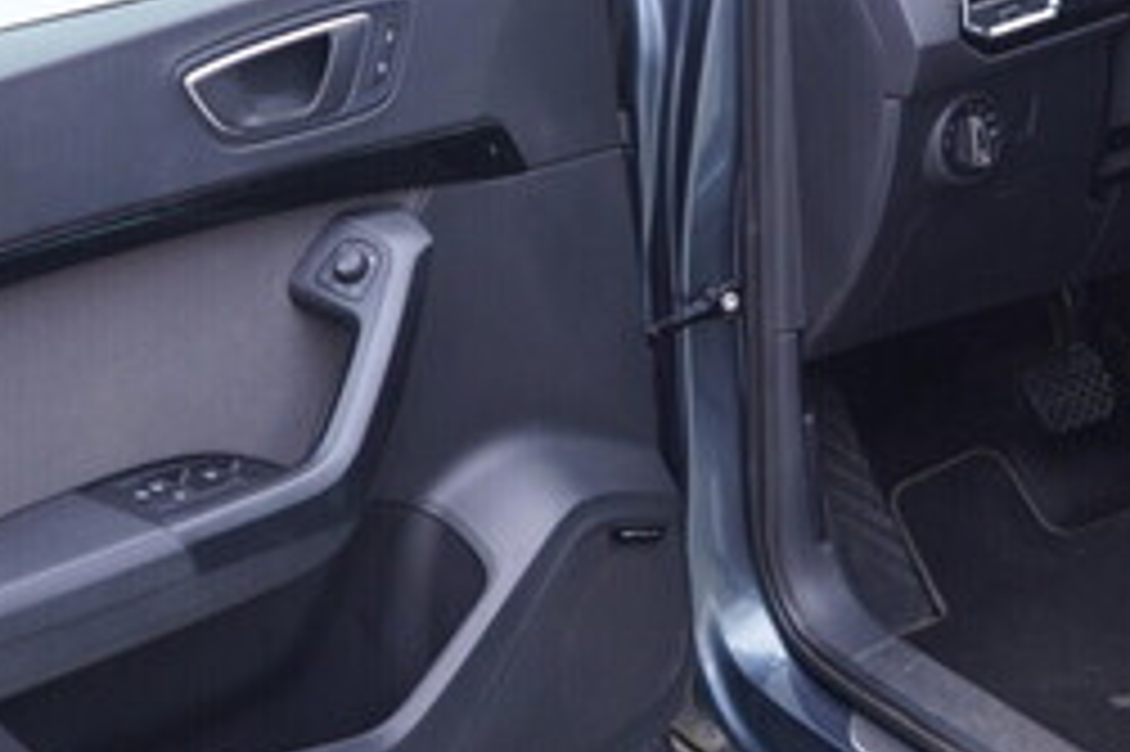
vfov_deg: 17.2
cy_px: 268
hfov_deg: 25.5
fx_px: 2478
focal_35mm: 79
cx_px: 774
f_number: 2.8
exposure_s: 1/40
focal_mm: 24
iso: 160
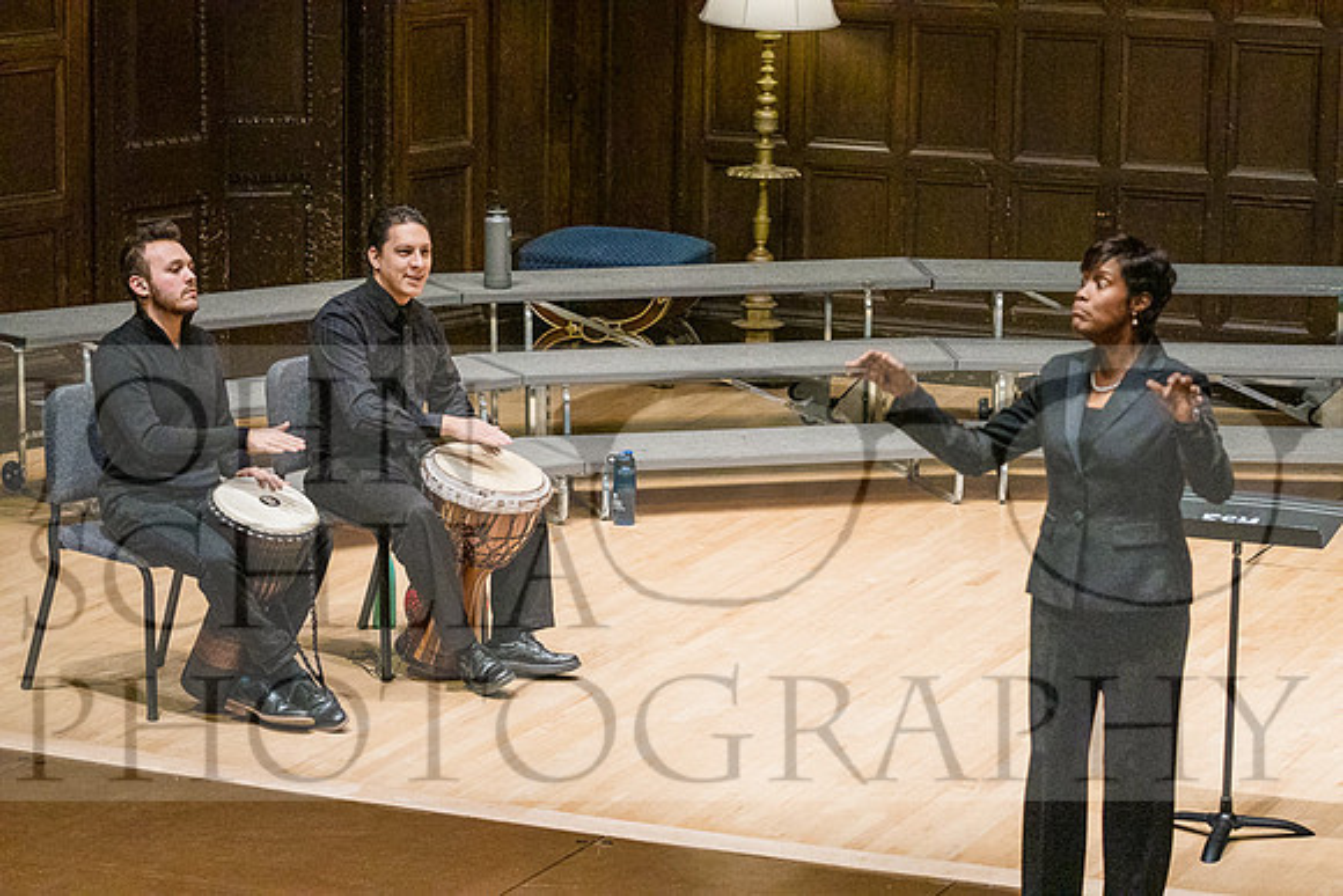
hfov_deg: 14.5
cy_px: 448
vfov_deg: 9.7
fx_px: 5261
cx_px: 672
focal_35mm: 141
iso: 6400
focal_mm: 94
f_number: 3.2
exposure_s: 1/2000
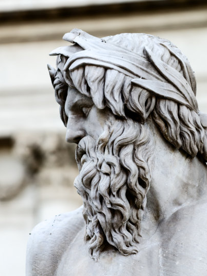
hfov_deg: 5.0
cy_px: 150
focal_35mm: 296
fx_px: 2360
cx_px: 104
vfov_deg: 6.7
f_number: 2.8
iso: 200
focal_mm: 180
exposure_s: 1/200
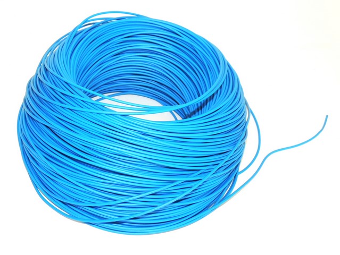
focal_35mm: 47
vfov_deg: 30.9
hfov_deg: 40.4
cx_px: 170
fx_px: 462
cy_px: 128
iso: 160
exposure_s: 1/30
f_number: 3.5
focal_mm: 8.3
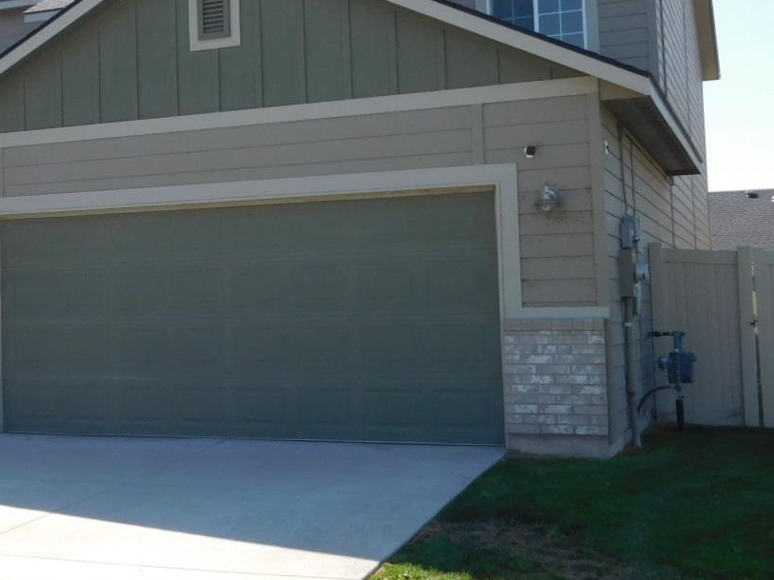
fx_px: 1319
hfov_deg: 31.2
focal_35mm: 59
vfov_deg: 24.7
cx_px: 82
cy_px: 219
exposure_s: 1/1000
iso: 125
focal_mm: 5.3
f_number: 3.2
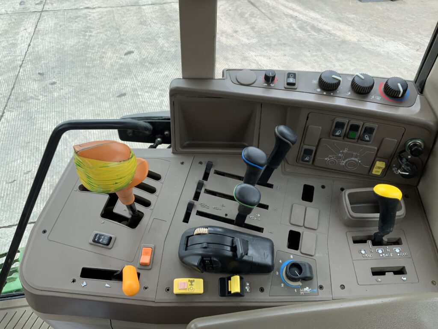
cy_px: 164
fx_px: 367
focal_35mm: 29
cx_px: 219
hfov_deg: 61.7
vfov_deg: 48.2
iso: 16
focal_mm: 3
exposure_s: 1/386
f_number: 1.8
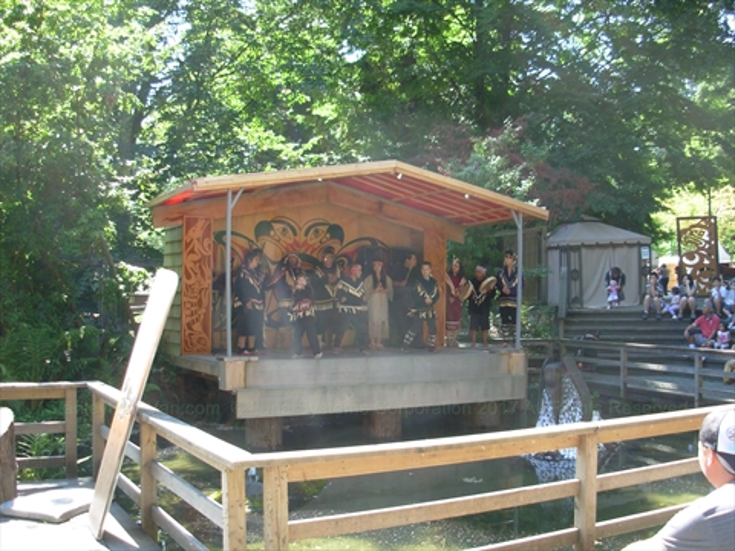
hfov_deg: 49.0
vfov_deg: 37.7
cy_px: 276
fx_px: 807
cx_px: 368
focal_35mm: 38
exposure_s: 1/83
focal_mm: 6.3
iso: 50
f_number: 2.9
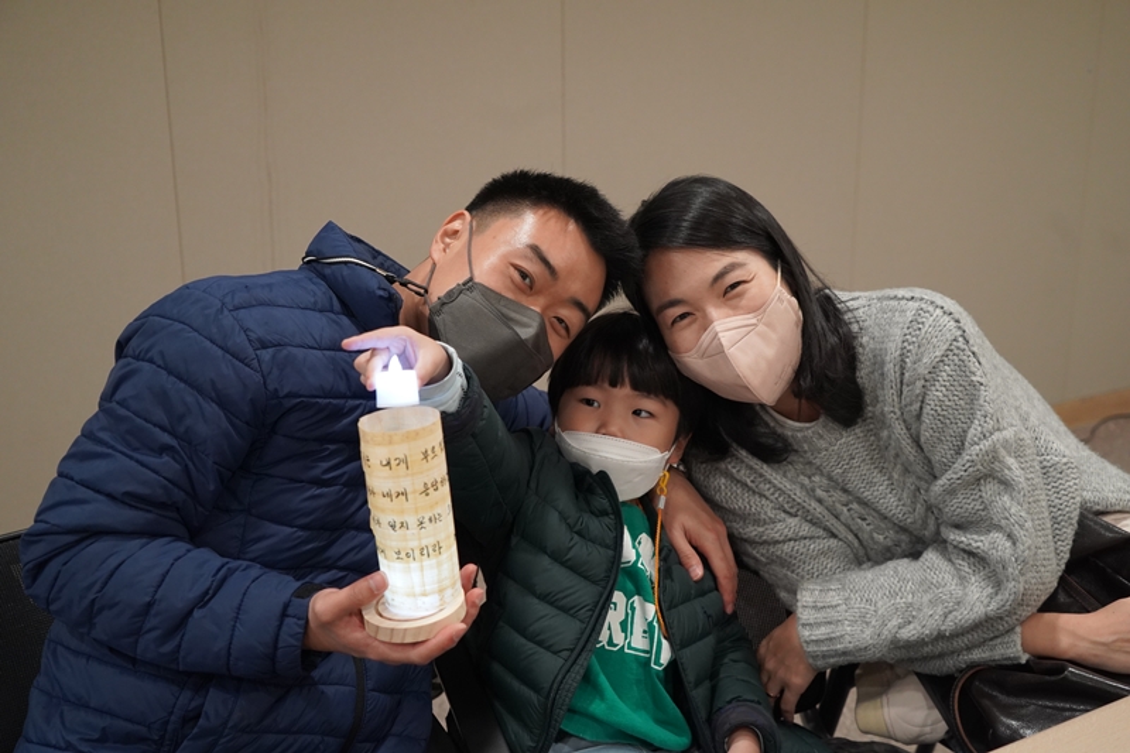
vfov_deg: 33.4
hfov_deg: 48.5
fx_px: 1255
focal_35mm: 40
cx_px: 565
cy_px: 376
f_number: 4
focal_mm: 40
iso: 3200
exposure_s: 1/160
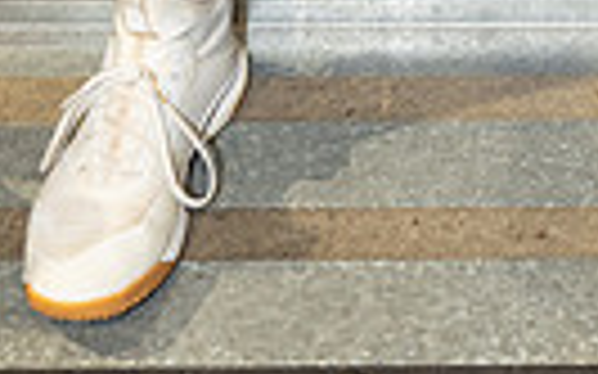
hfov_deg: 16.6
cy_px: -541
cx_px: 526
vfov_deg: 9.4
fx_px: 2020
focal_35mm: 124
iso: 125
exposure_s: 1/125
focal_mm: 36
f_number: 3.5
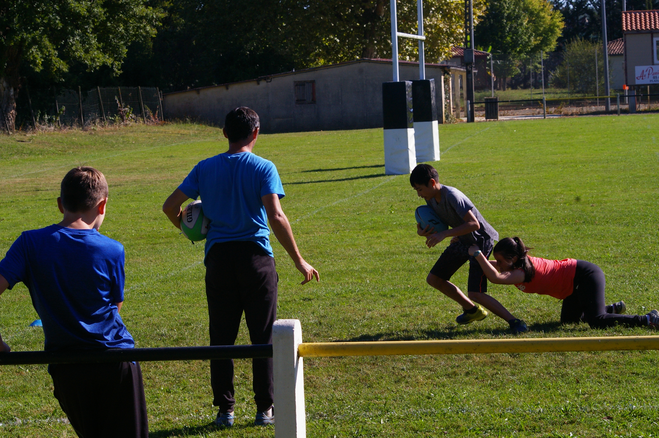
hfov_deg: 19.5
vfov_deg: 13.0
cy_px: 219
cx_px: 330
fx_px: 1920
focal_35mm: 105
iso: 400
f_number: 11
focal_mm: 70
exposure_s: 1/350
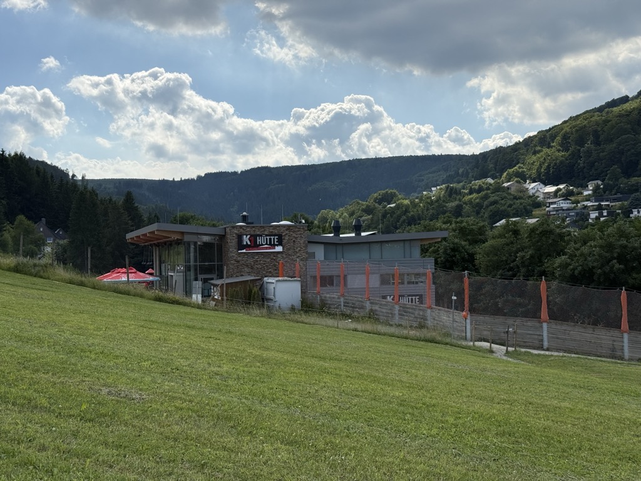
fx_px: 889
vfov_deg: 30.3
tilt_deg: +0.1
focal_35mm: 48
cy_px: 240
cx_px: 320
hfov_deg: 39.7
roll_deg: +1.0
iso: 64
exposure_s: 1/7143
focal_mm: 6.76
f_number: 1.78
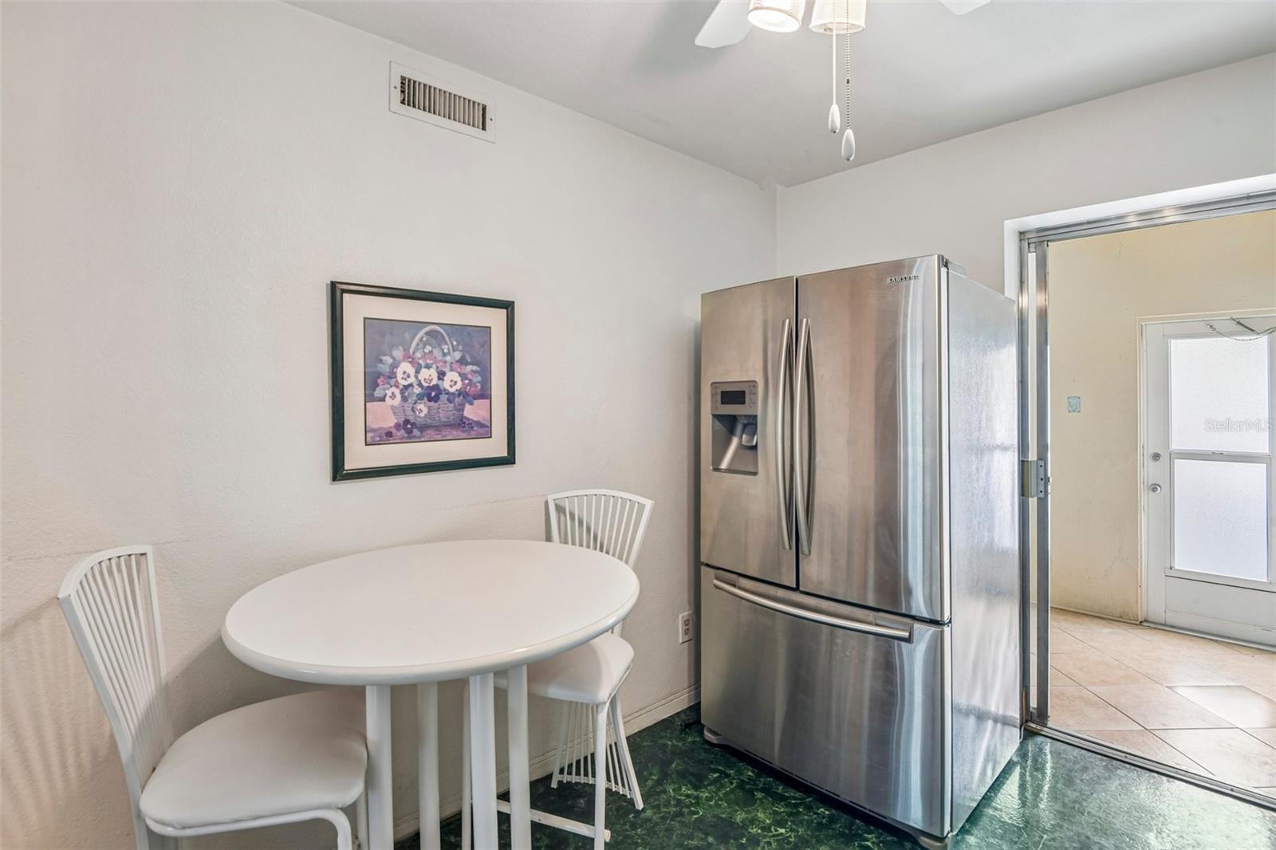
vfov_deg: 73.7
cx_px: 638
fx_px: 567
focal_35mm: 16
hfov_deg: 96.7
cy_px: 425
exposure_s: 1/8
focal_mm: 16
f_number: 8
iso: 400
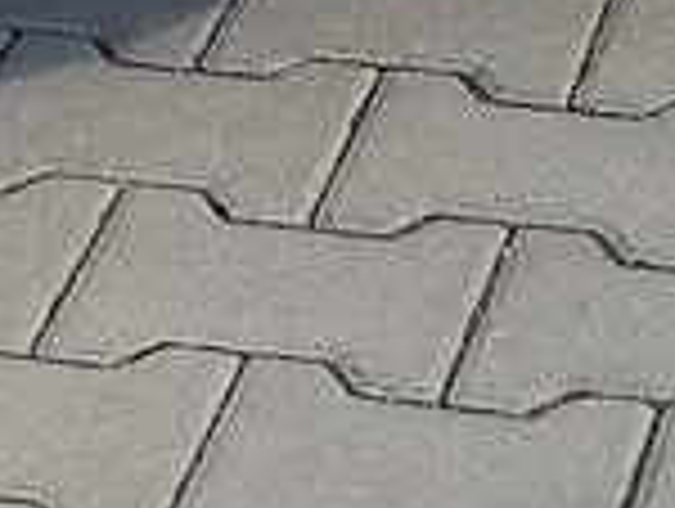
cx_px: 639
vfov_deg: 6.8
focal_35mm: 184
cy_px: -1344
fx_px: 3594
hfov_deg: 10.7
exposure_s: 1/594
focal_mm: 7.01
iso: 50
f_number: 1.69
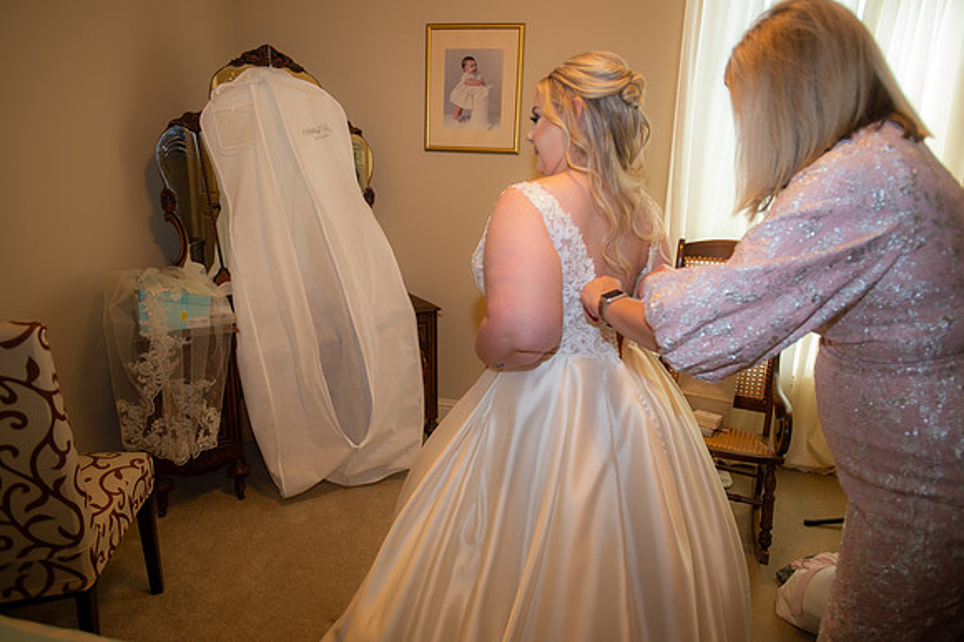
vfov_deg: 53.1
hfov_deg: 73.8
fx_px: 642
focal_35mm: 24
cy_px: 321
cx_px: 482
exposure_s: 1/80
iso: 640
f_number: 2.8
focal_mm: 24
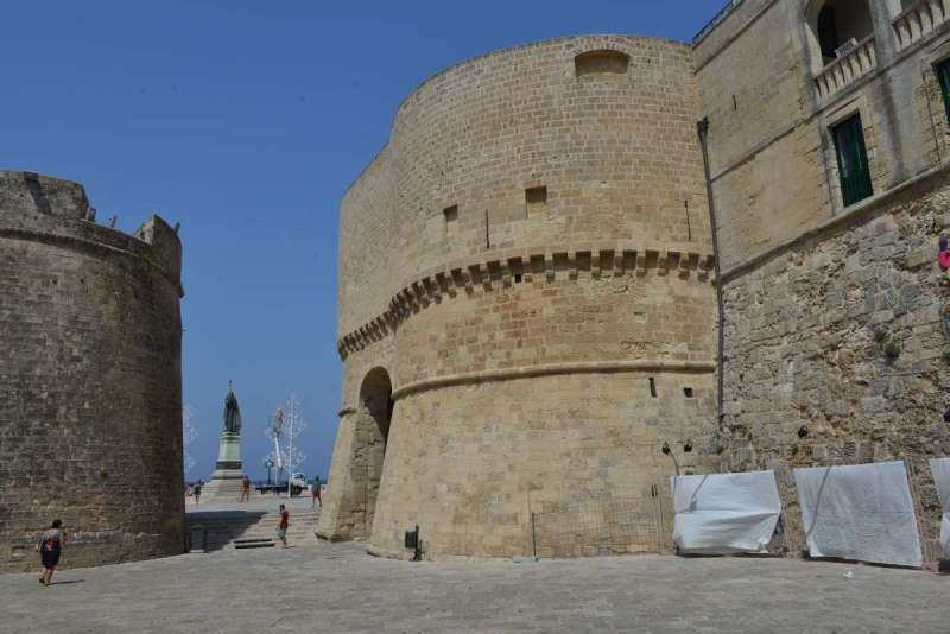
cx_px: 475
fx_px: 686
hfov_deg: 69.4
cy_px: 317
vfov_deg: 49.6
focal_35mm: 26
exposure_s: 1/160
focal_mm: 26
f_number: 11
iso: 110
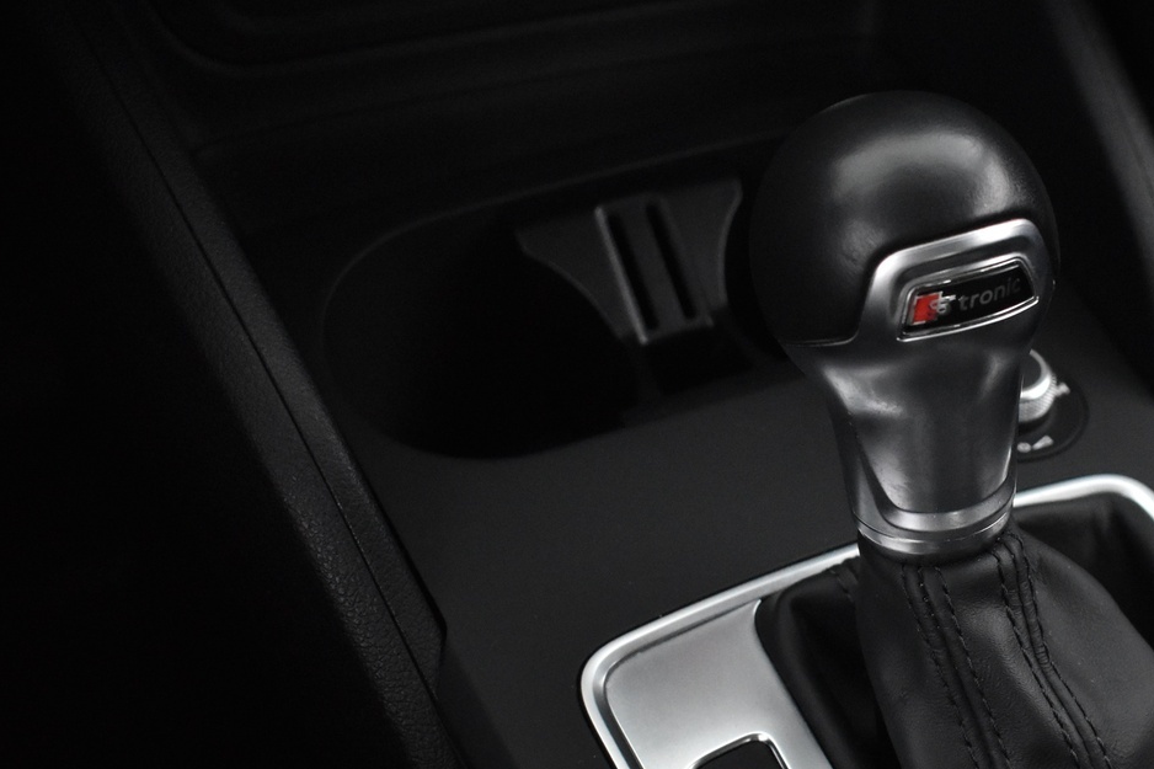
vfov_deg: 23.6
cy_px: 556
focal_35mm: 57
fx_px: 1827
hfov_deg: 33.9
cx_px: 946
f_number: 3.8
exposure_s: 1/30
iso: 3200
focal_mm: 22
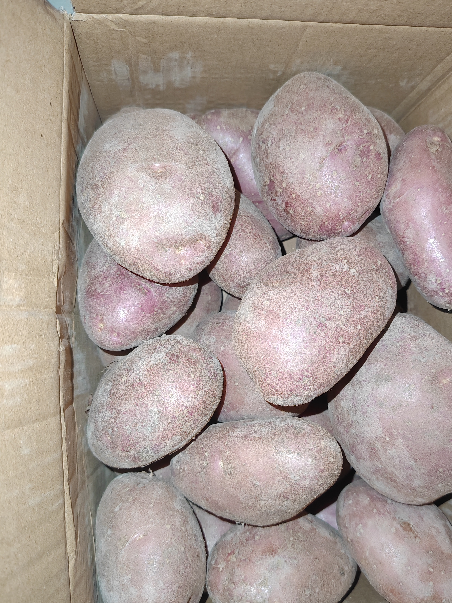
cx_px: 258
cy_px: 328
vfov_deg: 61.6
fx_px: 505
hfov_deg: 48.1
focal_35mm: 29
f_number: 1.8
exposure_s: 1/50
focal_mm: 5.25
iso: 1250
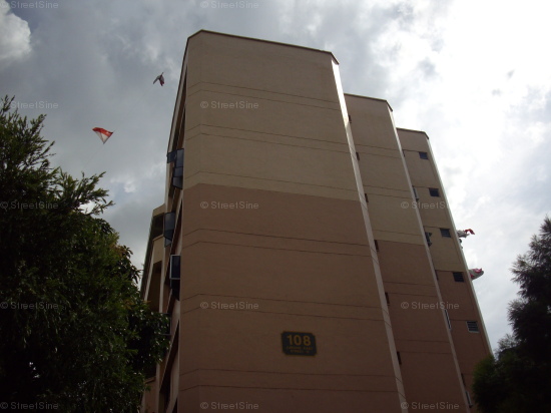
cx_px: 276
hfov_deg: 50.2
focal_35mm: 37
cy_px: 206
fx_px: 589
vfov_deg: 38.6
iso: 80
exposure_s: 1/800
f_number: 5.6
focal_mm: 6.2
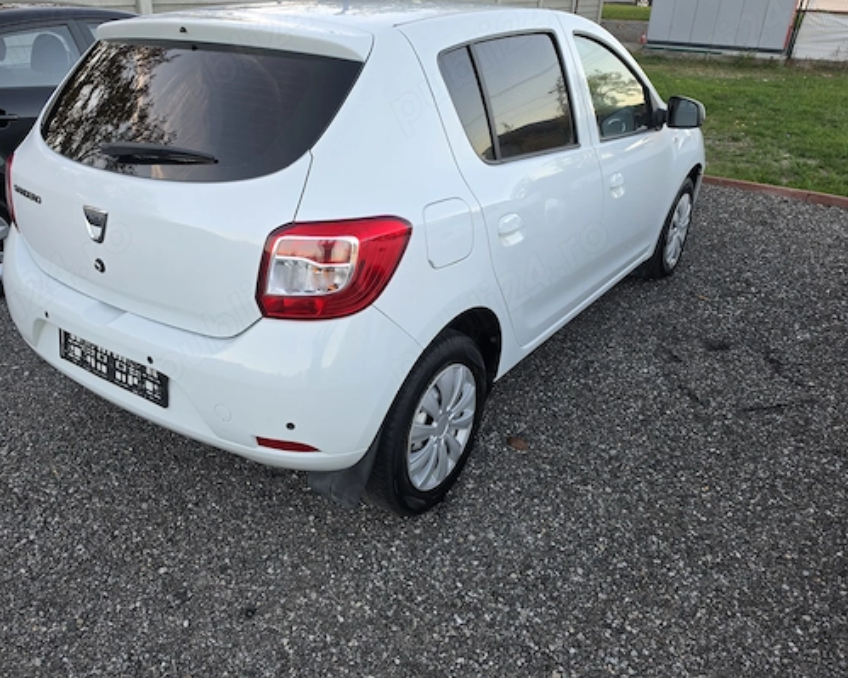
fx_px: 678
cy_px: 321
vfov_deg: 53.1
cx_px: 379
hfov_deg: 63.9
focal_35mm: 27
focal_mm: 6.5
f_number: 1.4
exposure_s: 1/180
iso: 32
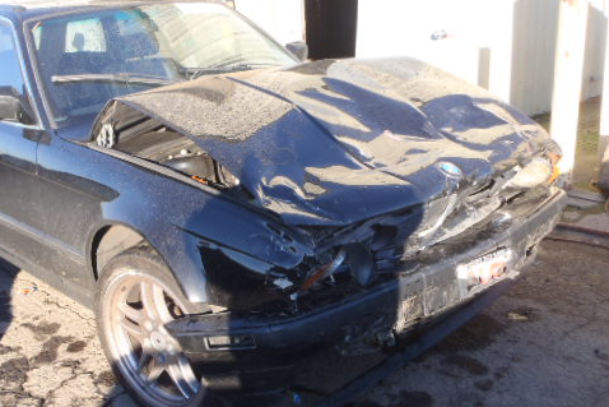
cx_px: 222
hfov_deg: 49.0
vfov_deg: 34.2
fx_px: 660
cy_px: 203
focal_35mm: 39
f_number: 4.5
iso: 80
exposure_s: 1/100
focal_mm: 5
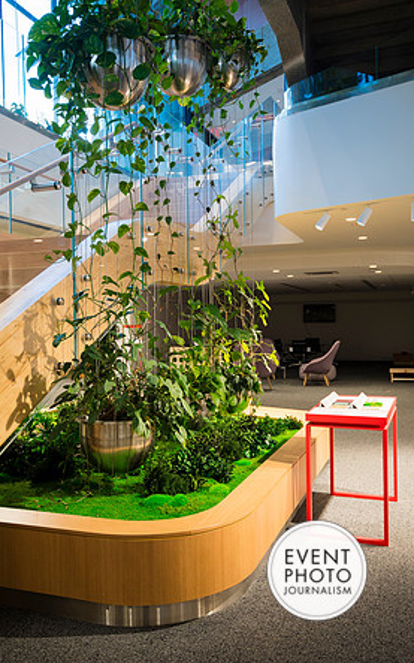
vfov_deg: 62.9
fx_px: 541
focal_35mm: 30
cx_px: 192
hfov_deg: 41.8
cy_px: 331
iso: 500
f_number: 4
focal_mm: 29
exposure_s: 1/60
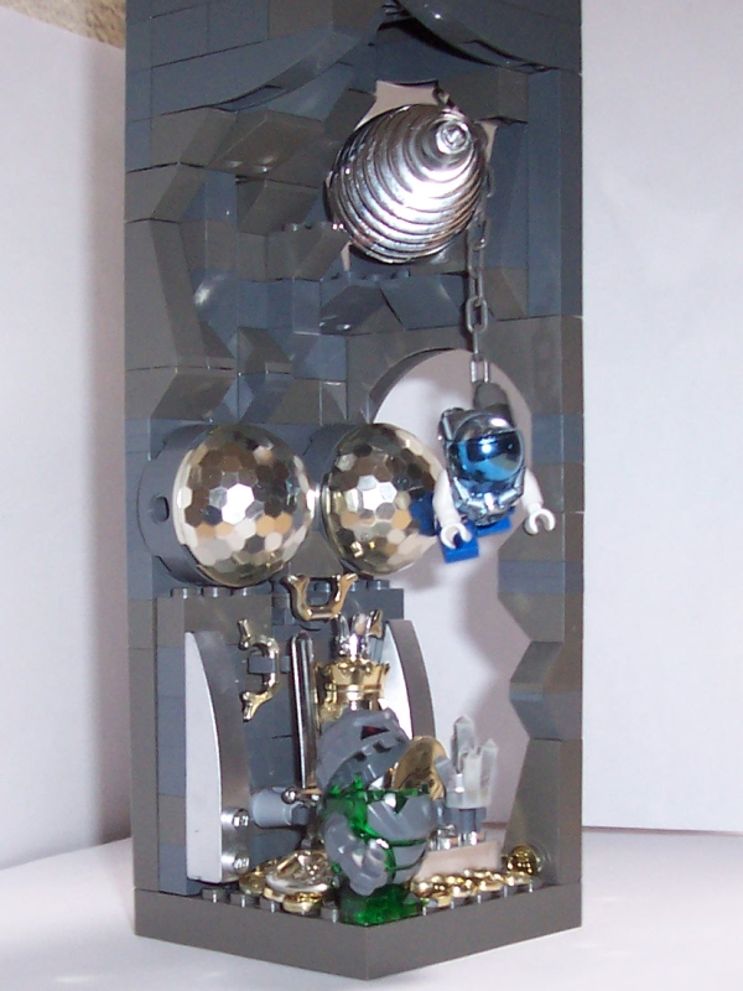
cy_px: 496
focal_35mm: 37
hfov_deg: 38.7
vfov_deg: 50.1
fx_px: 1059
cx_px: 372
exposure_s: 1/60
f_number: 2.8
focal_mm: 5.6
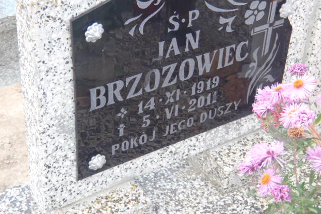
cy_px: 99
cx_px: 160
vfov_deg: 20.0
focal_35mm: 68
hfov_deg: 29.7
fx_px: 606
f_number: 4.7
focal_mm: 11.76
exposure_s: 1/60
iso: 125
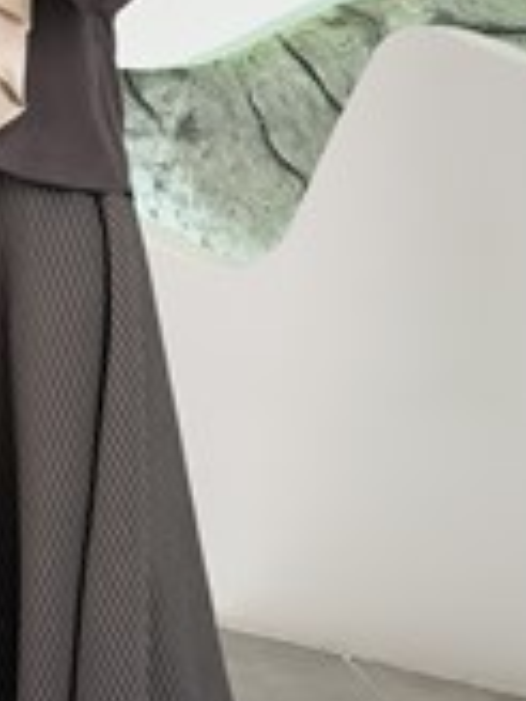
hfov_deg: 12.1
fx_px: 2452
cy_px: 79
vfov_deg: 16.1
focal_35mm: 121
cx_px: 21
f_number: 1.78
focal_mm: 6.76
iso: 50
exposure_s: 1/98
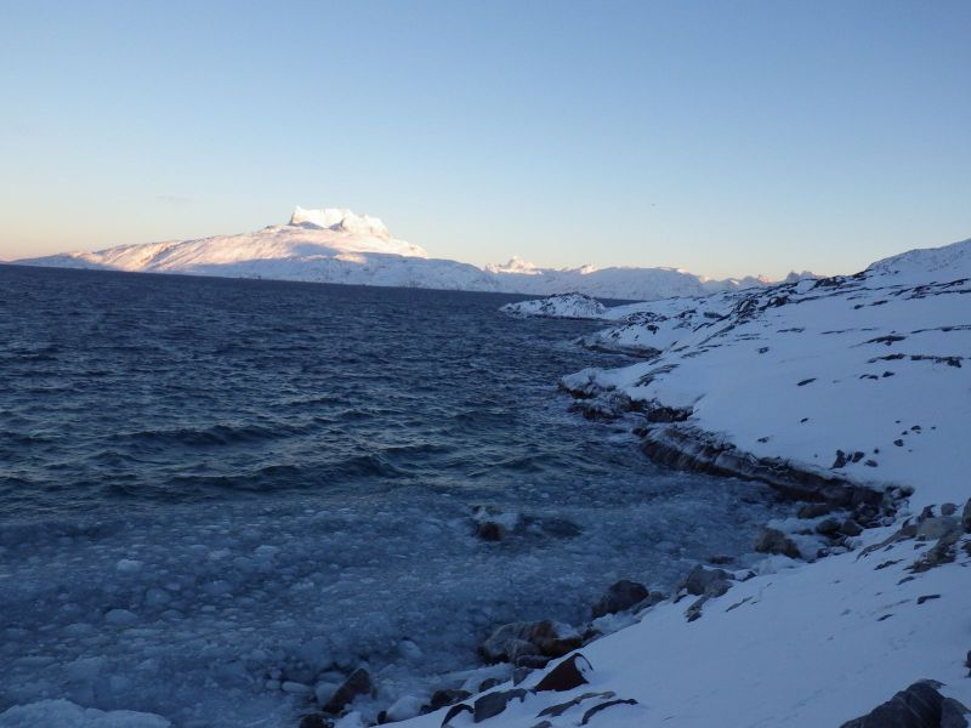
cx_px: 486
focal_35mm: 28
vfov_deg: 49.7
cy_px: 364
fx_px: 785
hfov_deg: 63.4
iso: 125
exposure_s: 1/250
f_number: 4.2
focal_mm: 5
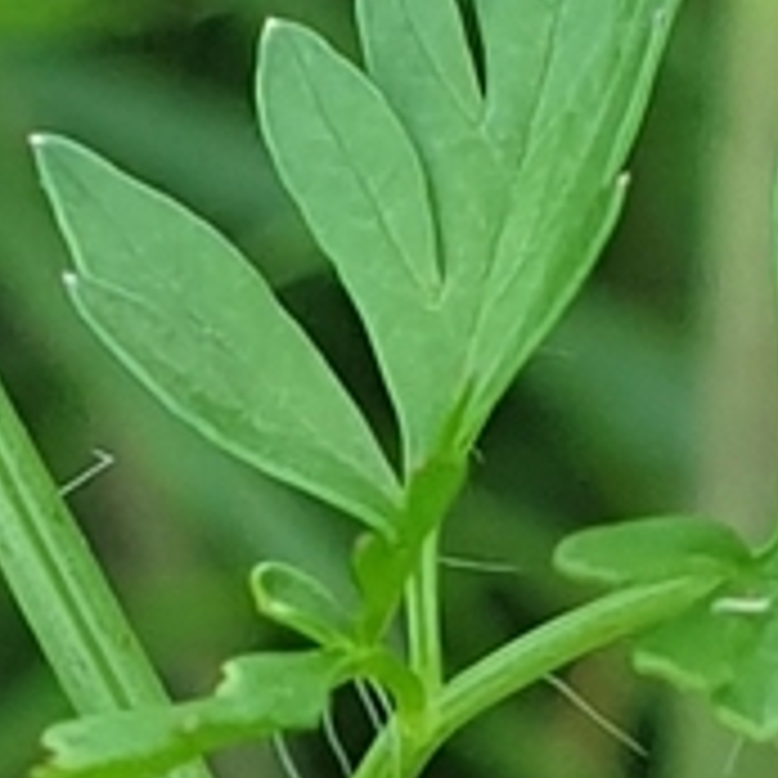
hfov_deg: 19.0
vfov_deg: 18.2
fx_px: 2161
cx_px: 992
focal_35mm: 85
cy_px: 1160
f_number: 2.4
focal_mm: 4.3
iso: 64
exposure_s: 1/100
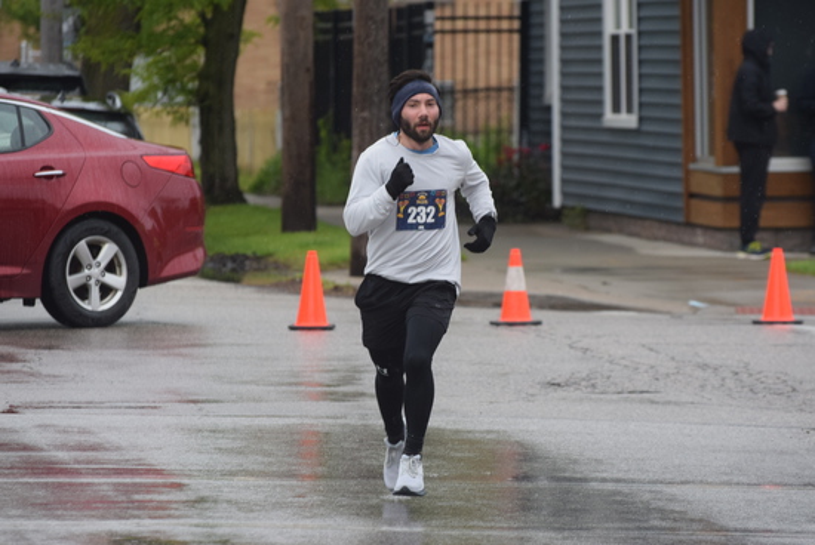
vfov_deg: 5.0
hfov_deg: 7.4
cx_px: 408
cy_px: 272
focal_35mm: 278
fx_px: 6289
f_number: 5
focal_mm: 185
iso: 800
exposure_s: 1/500
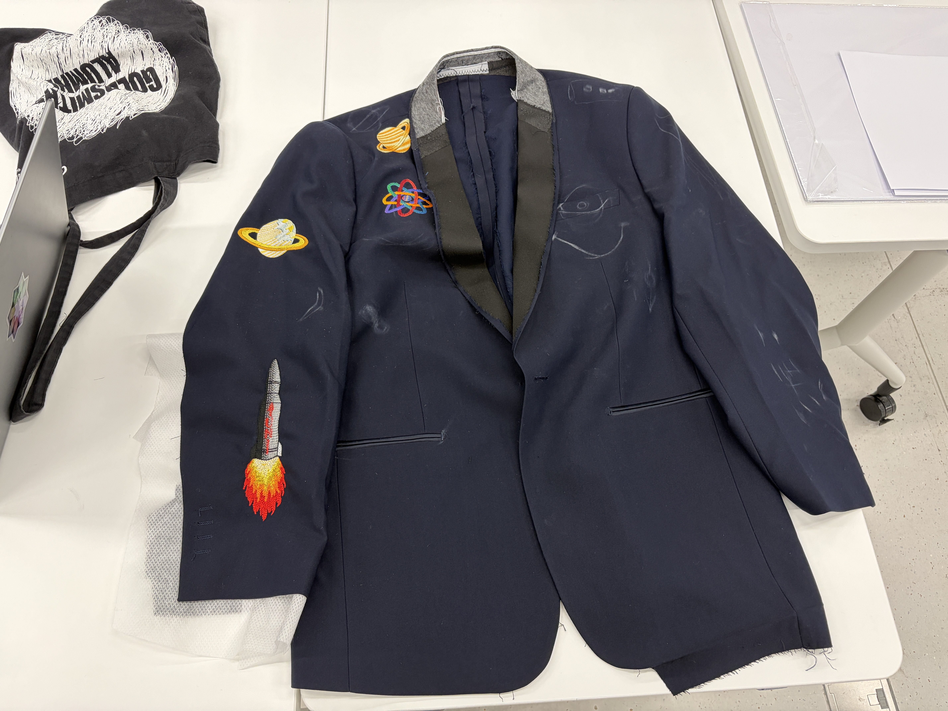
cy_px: 356
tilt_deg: -64.1
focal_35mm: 26
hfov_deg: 67.3
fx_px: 712
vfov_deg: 53.1
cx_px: 474
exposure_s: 1/50
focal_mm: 5.96
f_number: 1.6
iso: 125
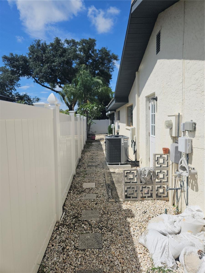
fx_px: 182
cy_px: 136
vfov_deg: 73.9
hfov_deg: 58.9
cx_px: 102
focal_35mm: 23
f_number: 1.8
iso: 25
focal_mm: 5.4
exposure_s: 1/3521
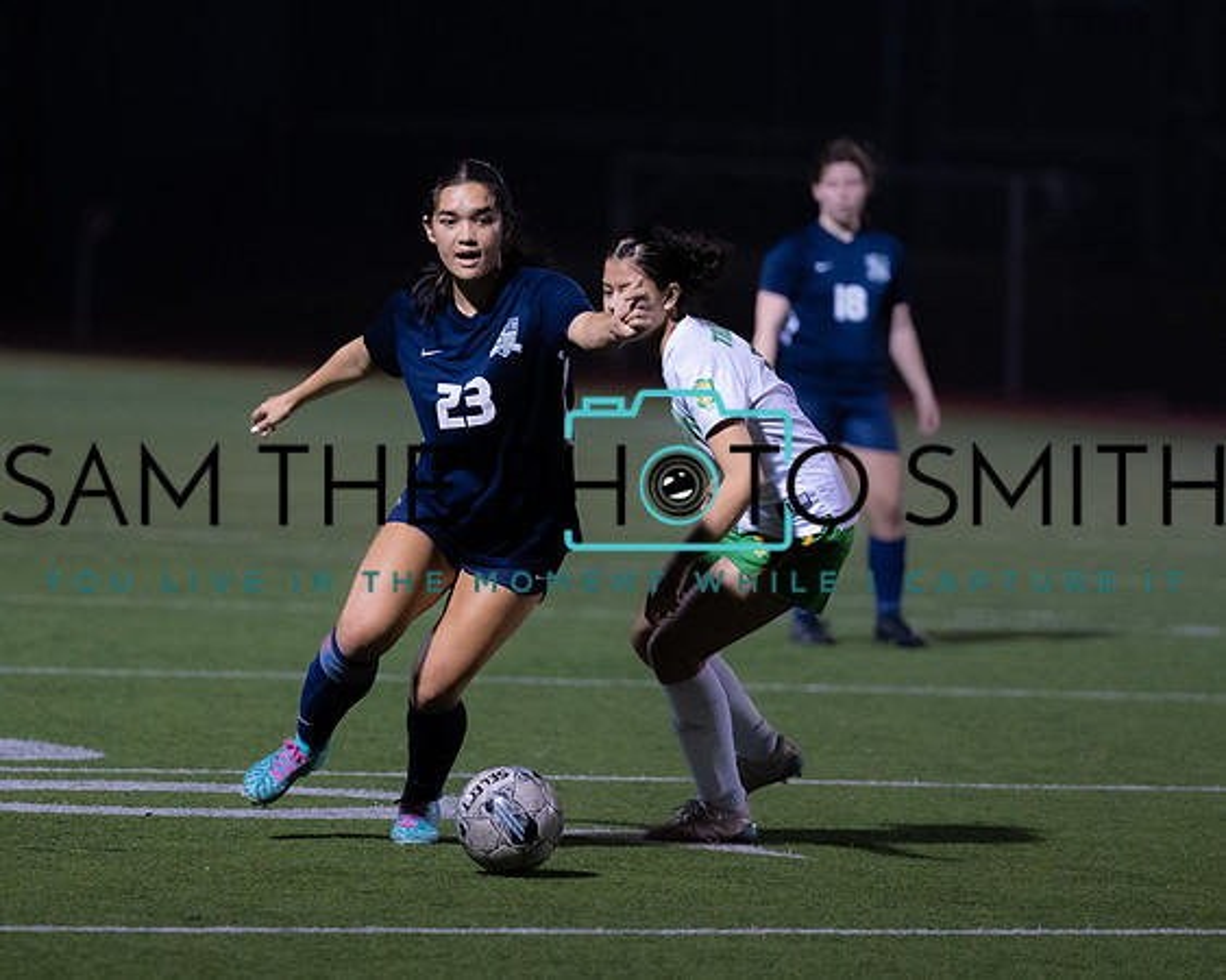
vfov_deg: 5.2
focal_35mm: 297
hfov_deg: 6.5
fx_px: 10780
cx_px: 456
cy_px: 474
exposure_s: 1/1000
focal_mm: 191
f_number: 2.8
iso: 4000
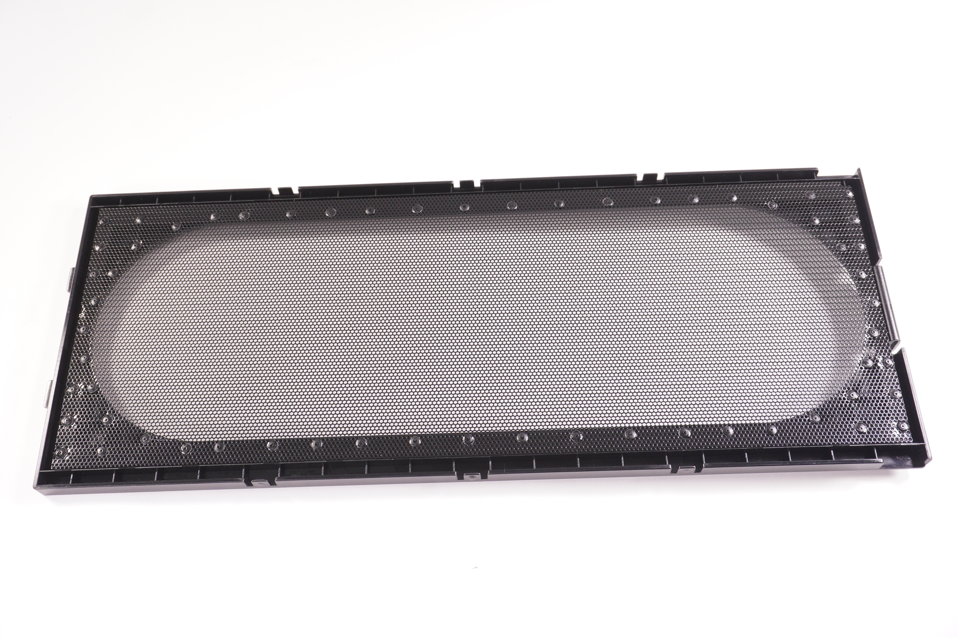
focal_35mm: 36
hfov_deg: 53.2
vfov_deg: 36.8
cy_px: 318
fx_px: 957
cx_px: 479
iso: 640
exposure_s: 1/125
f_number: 5.6
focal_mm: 24
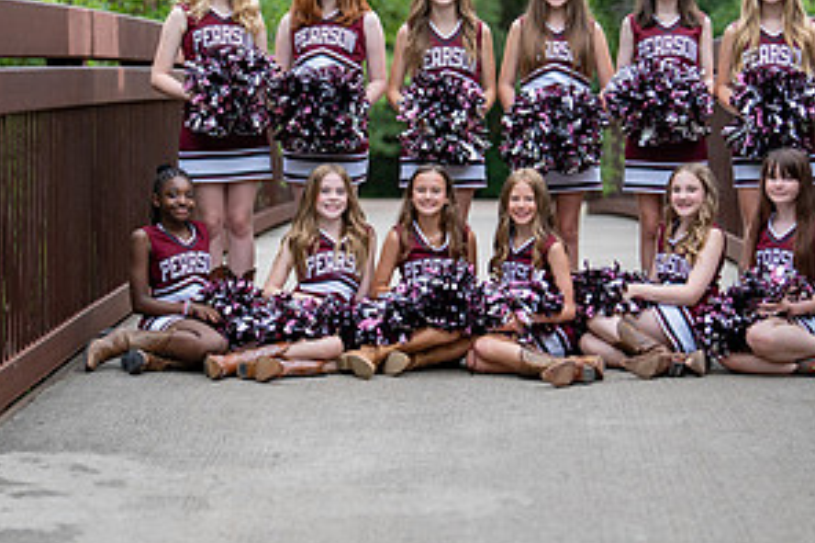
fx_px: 2489
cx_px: 501
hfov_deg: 18.6
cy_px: 199
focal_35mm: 110
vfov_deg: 12.4
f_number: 1.2
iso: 100
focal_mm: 50
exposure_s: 1/1600
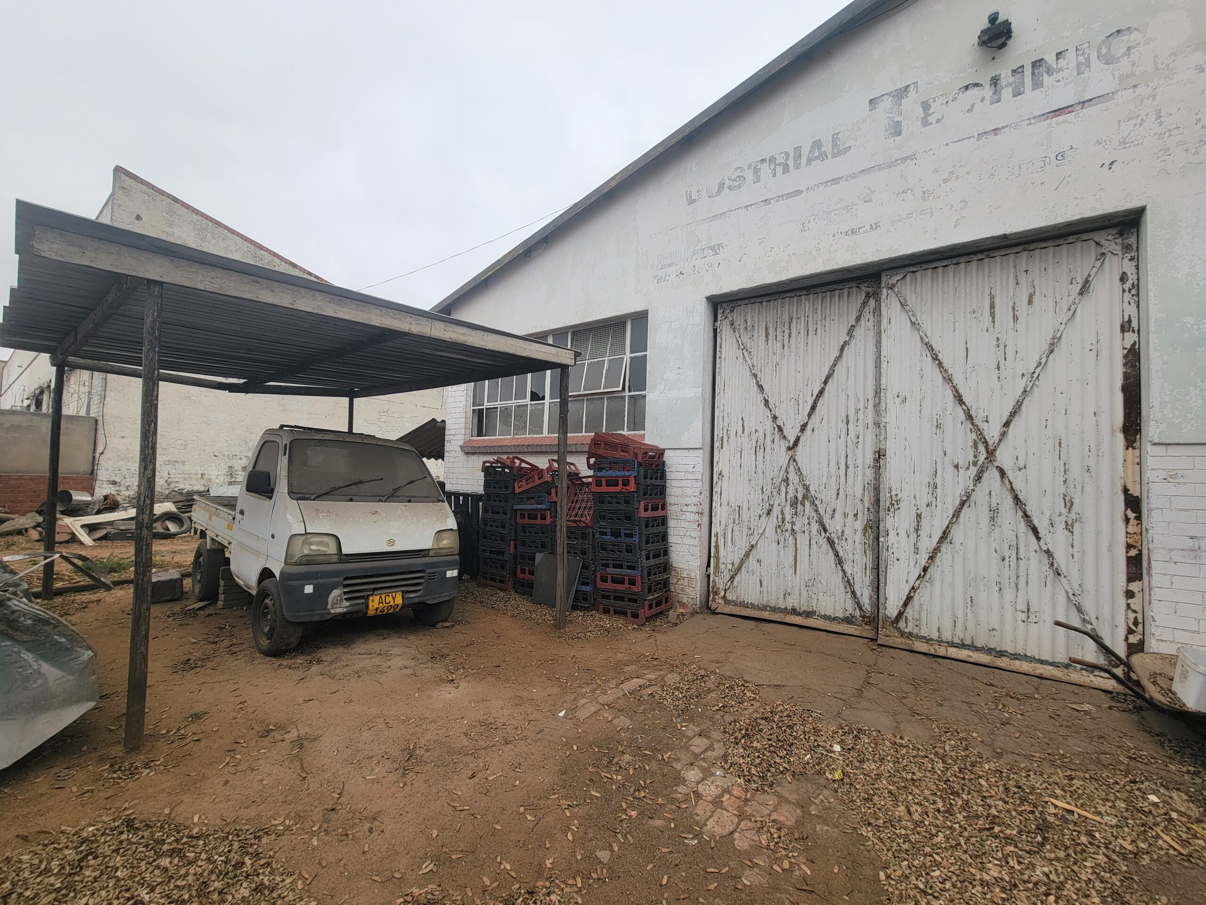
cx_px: 603
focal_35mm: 13
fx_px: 453
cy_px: 452
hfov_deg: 106.2
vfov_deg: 89.9
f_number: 2.2
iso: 50
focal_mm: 2.2
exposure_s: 1/717
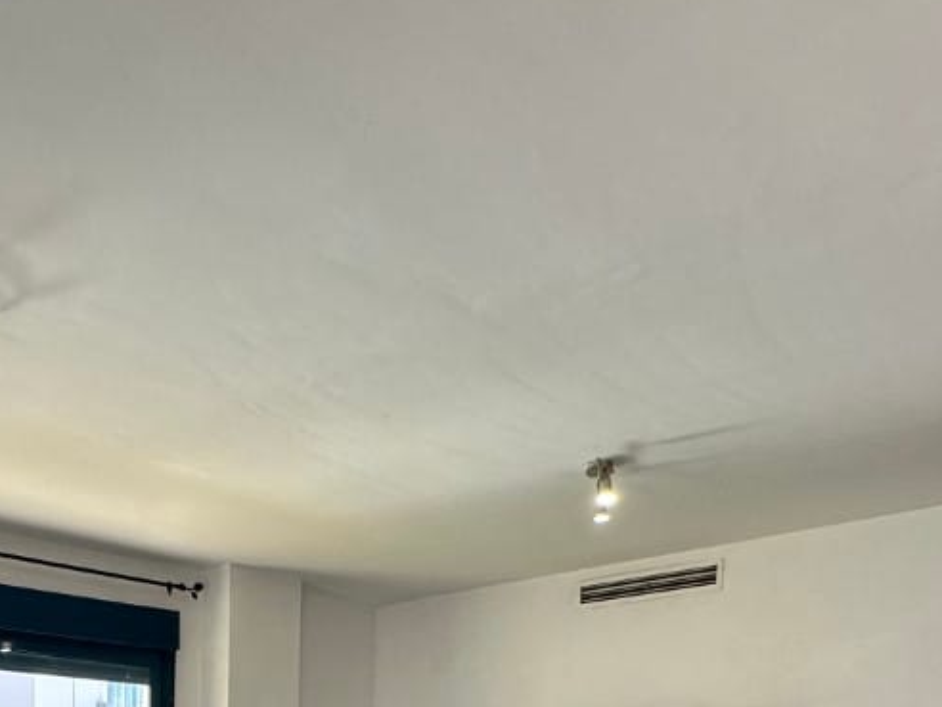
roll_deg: -1.3
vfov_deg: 28.8
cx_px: 287
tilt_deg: -3.2
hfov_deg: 44.8
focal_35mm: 41
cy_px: 916
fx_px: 1116
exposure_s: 1/99
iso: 50
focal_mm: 2.22
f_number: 2.2
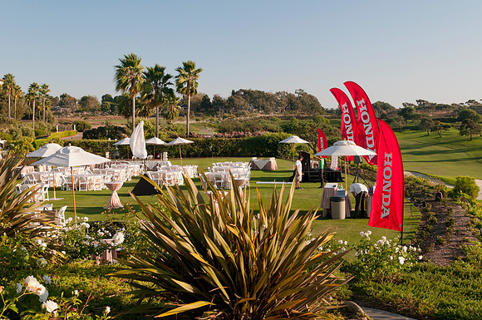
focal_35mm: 42
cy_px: 160
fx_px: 562
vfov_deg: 31.8
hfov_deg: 46.5
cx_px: 241
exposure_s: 1/100
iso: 200
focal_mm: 28
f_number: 8
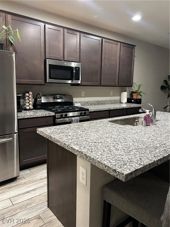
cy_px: 114
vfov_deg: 67.3
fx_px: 170
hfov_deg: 53.1
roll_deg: -1.6
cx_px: 85
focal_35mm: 26
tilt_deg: -8.0
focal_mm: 5.7
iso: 320
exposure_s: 1/60
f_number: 1.5
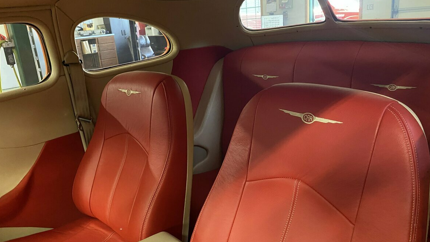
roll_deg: +4.1
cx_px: 212
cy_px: 116
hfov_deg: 66.1
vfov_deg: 40.2
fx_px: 331
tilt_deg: -16.5
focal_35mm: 29
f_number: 1.8
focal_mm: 4.25
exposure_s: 1/29
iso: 800
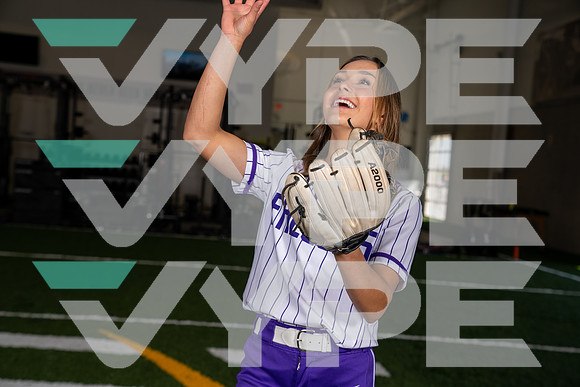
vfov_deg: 19.5
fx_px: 1128
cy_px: 194
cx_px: 290
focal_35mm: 70
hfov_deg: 28.8
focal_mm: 70
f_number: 5.6
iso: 200
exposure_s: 1/200
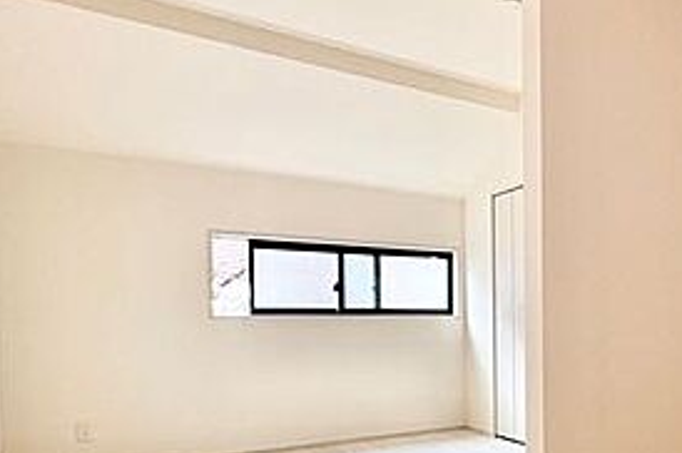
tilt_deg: -0.2
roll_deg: +0.9
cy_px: 332
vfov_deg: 39.0
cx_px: 650
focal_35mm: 33
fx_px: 624
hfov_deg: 49.1
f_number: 2.2
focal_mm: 2.22
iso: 250
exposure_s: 1/69
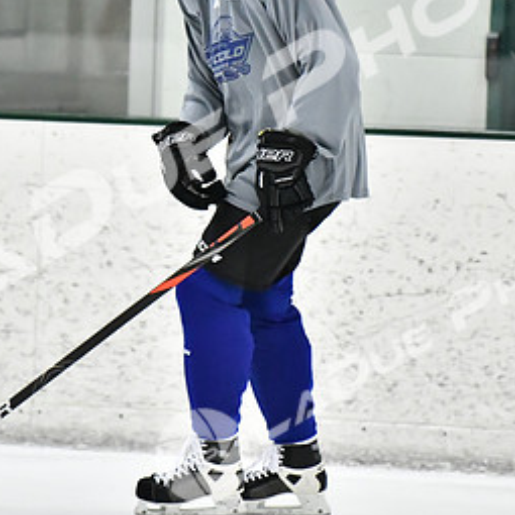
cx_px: 151
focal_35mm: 551
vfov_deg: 3.2
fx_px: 9274
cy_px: 159
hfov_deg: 3.2
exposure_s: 1/1250
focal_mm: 190
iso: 5000
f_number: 2.8
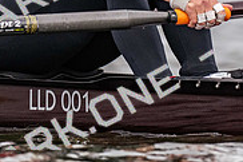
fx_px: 12894
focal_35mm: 1912
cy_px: -80
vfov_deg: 0.7
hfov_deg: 1.1
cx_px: 128
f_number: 4
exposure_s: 1/2500
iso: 720
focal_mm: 600
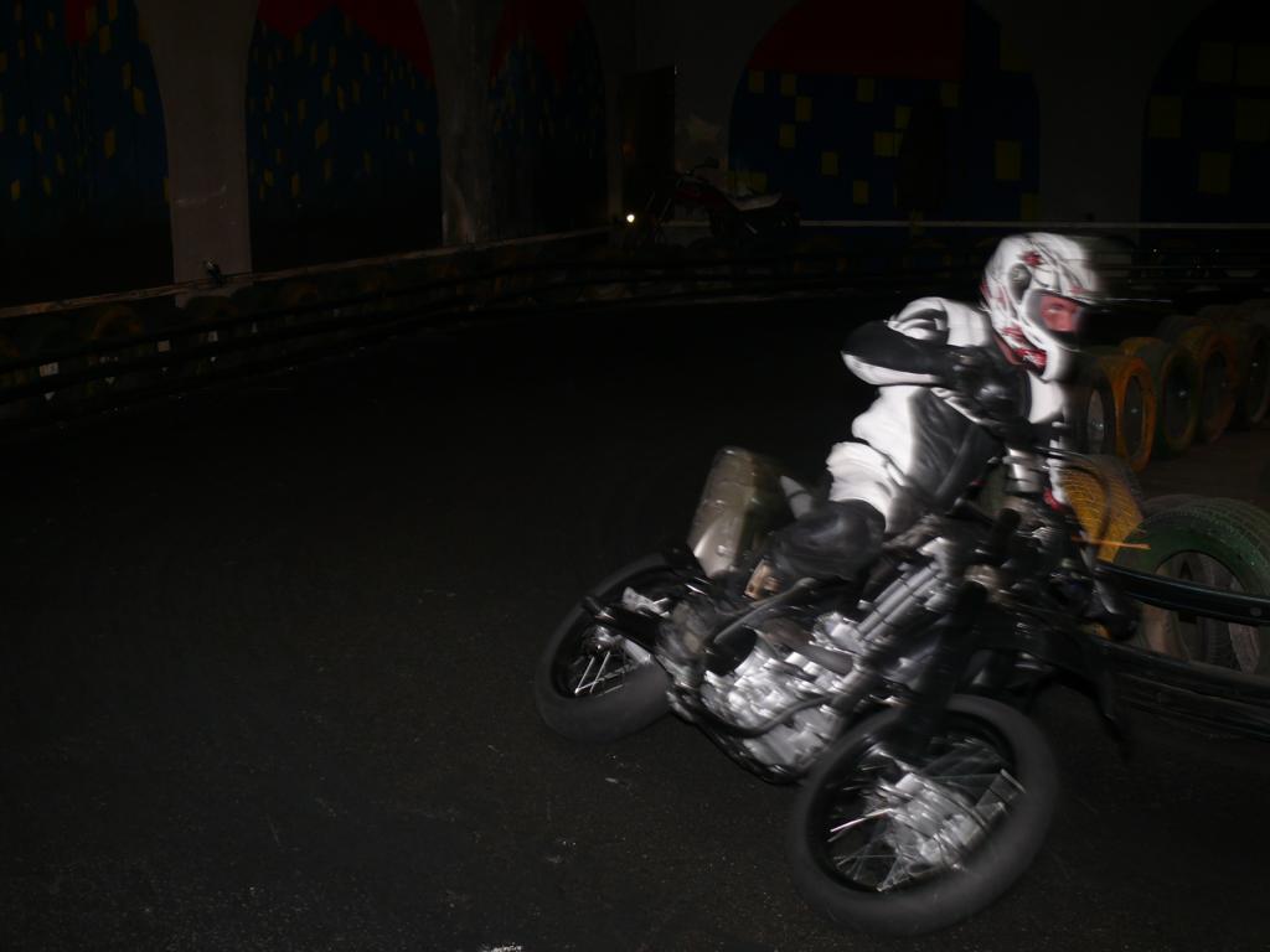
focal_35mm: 54
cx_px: 635
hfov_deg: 35.5
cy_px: 476
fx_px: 1981
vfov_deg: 27.0
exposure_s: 1/30
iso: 100
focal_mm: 11.5
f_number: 3.2
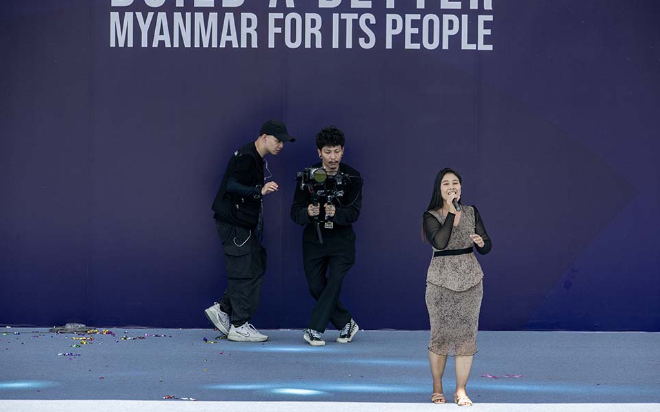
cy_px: 218
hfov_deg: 5.1
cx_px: 330
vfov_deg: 3.2
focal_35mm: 409
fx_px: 7356
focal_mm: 400
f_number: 8
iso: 560
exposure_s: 1/640
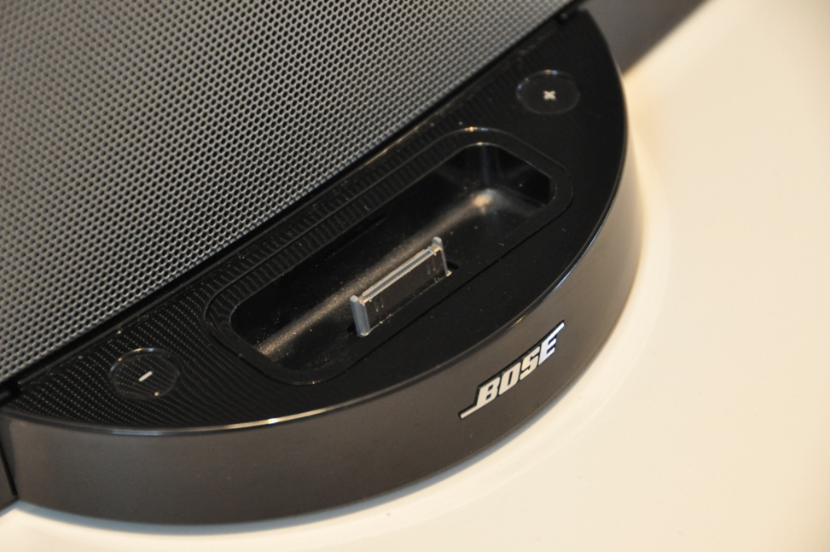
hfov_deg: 12.3
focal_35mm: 167
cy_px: 282
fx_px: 3836
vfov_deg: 8.2
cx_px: 395
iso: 1600
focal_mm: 105
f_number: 5.3
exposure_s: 1/30
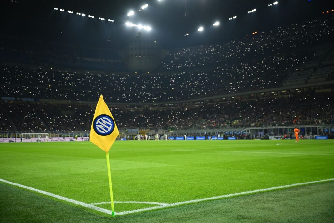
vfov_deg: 33.4
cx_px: 167
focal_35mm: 40
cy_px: 112
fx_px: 371
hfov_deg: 48.5
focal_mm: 40
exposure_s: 1/2000
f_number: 2.8
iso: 2500
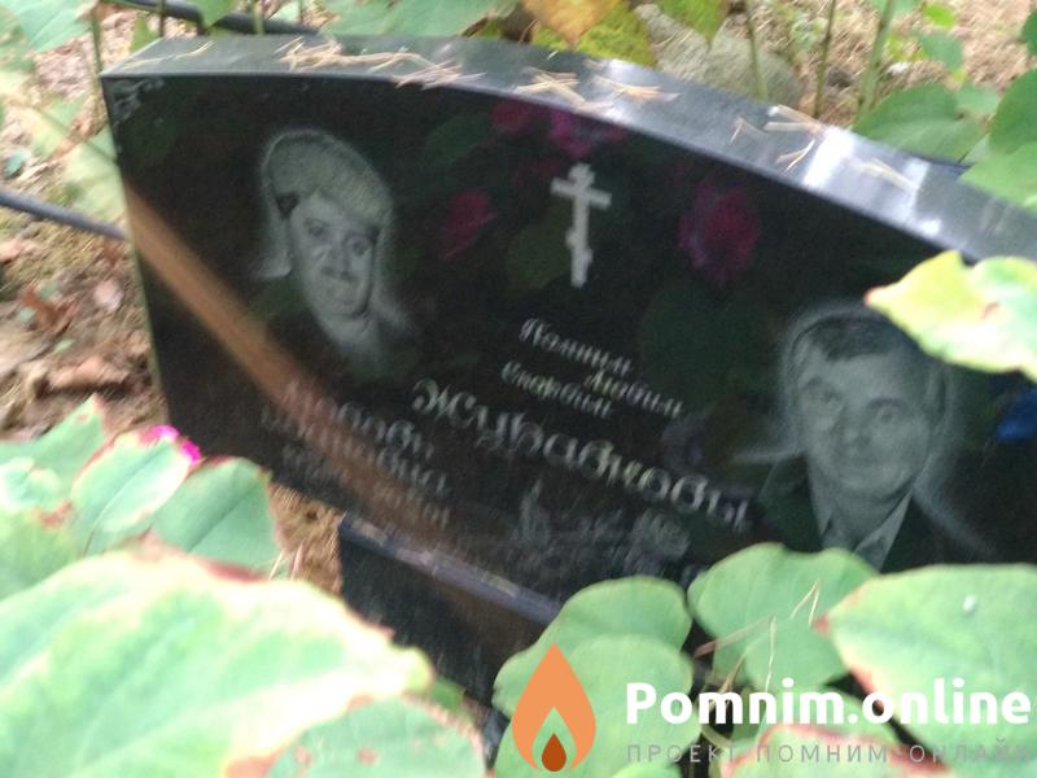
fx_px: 1558
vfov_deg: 28.0
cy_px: 389
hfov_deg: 36.8
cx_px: 518
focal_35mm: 52
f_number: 2.6
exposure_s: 1/30
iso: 1600
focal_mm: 5.99
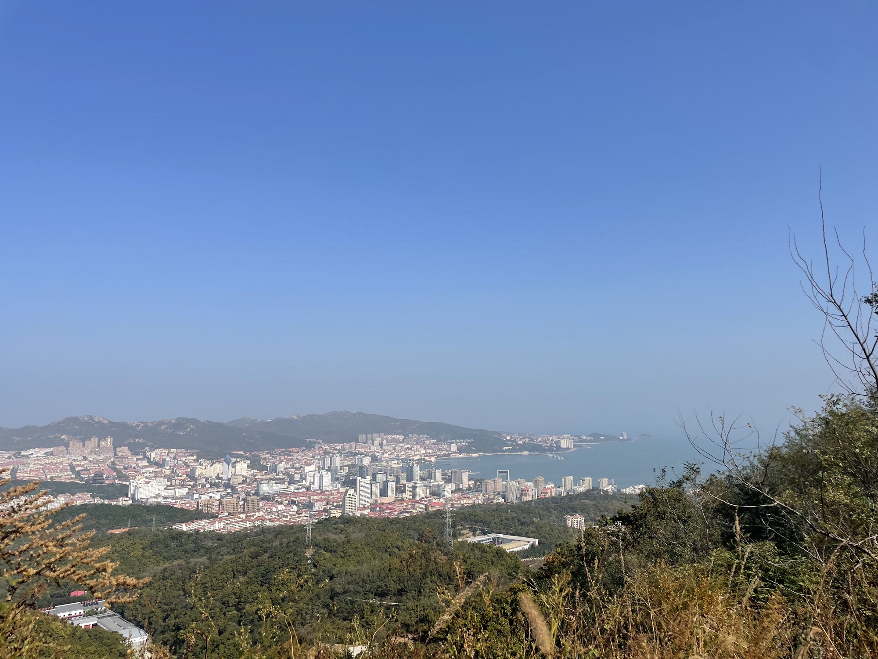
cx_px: 439
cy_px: 330
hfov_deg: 67.3
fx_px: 659
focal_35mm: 26
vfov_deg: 53.1
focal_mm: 4.2
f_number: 1.6
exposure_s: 1/5556
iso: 32
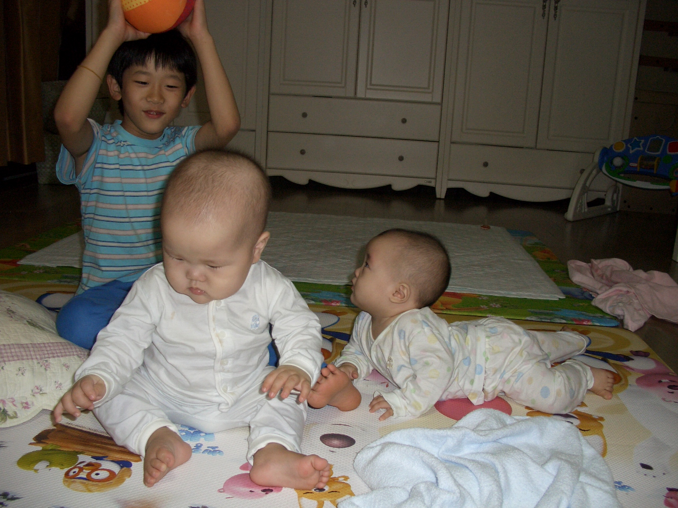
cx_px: 339
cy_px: 254
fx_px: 646
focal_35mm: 33
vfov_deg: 42.9
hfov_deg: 55.4
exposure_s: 1/60
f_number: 2.8
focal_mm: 7.1
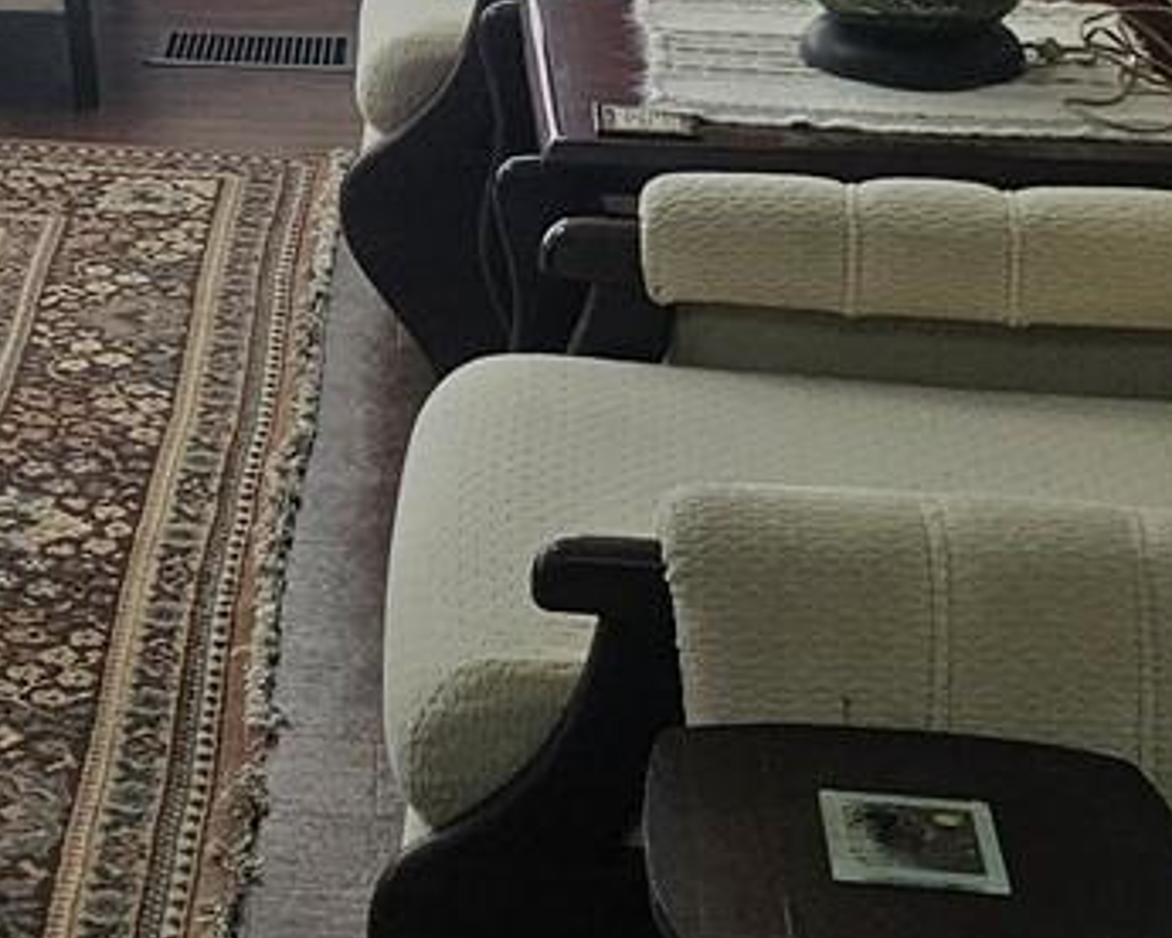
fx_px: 3607
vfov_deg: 13.9
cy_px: -452
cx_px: -139
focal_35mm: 104
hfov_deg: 17.8
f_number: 1.7
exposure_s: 1/180
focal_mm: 6.3
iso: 250
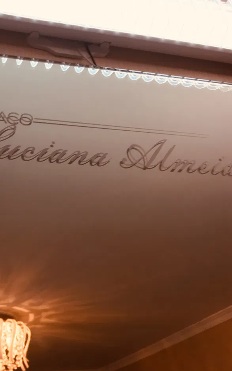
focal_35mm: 42
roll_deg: +2.1
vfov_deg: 47.2
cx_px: 0
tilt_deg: +30.1
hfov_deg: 28.6
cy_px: 183
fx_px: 425
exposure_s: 1/60
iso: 32
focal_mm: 4.15
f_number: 2.2
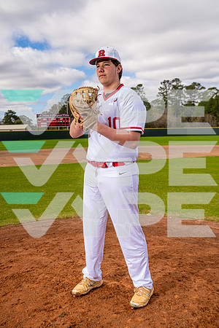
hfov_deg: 37.9
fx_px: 319
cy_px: 164
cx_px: 110
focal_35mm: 35
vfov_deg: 54.4
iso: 100
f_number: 6.3
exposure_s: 1/250
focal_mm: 35
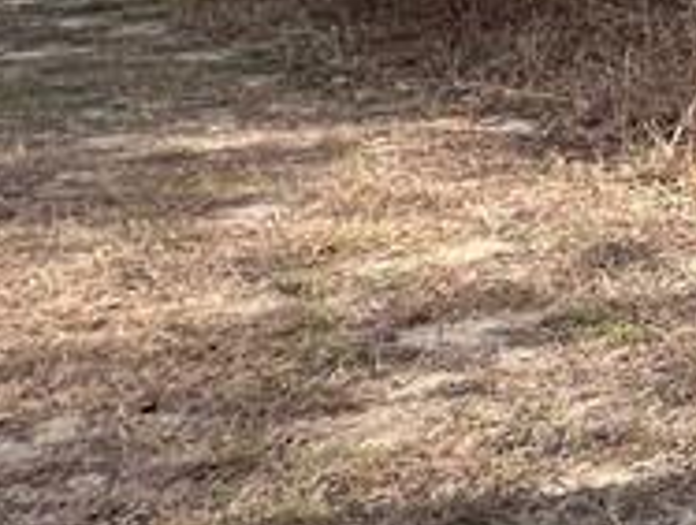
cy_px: -272
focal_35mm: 71
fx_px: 1430
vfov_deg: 18.4
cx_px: 1582
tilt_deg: -1.8
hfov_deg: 16.1
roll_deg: -1.0
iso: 32
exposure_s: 1/377
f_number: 1.8
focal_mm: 1.57
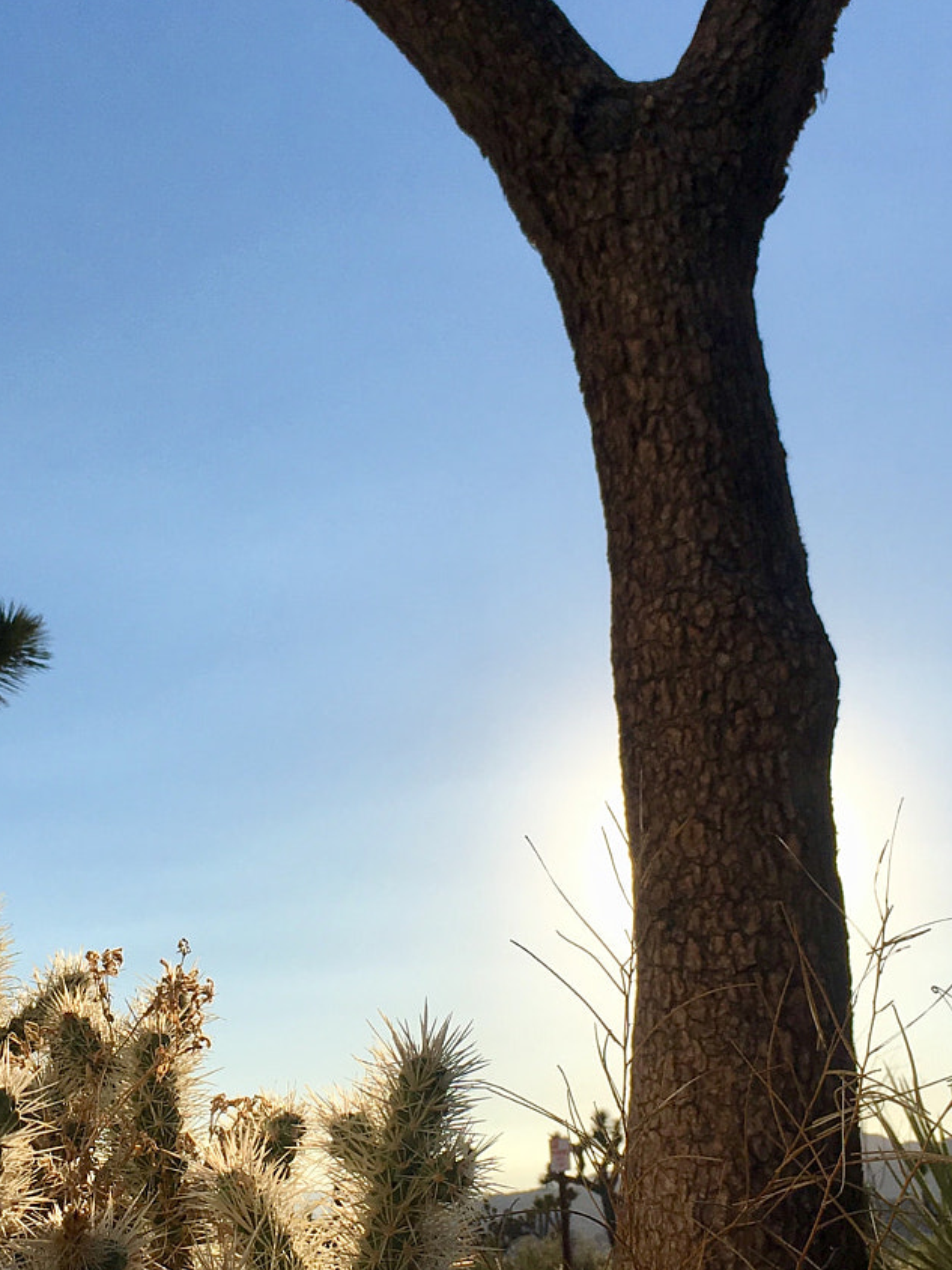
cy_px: 643
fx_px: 2017
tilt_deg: +12.5
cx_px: 244
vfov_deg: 34.9
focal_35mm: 55
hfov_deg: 26.2
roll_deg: +2.3
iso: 25
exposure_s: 1/2849
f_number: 2.2
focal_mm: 4.15
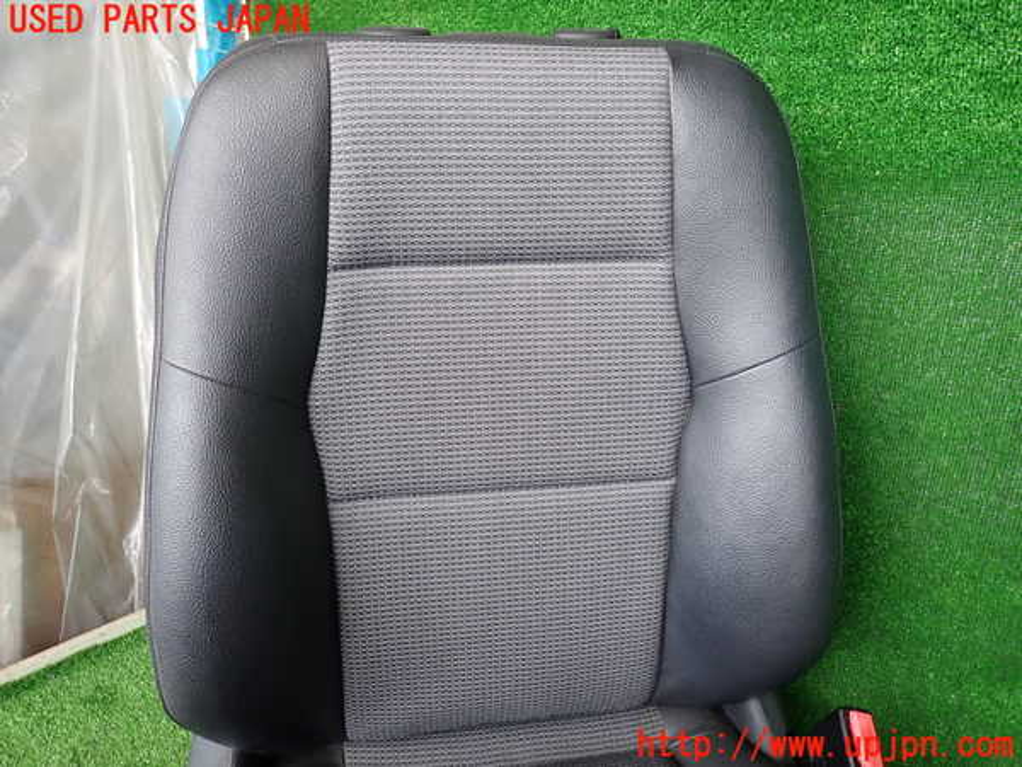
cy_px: 384
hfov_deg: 69.4
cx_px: 511
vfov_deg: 54.9
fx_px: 738
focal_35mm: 25
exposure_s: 1/100
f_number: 2
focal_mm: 4.5
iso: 200
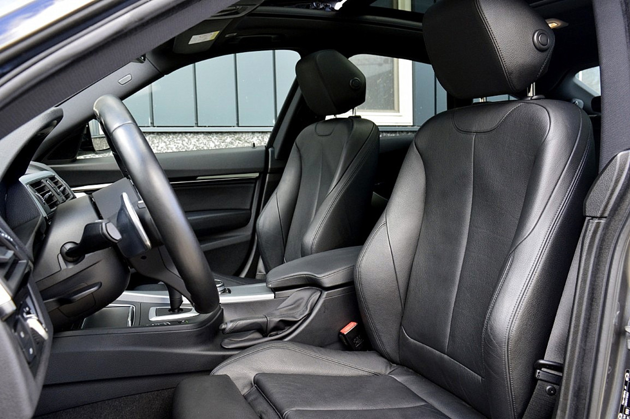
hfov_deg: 67.4
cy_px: 210
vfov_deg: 47.8
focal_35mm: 27
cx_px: 315
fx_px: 472
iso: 800
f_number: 6.3
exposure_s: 1/60
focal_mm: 18
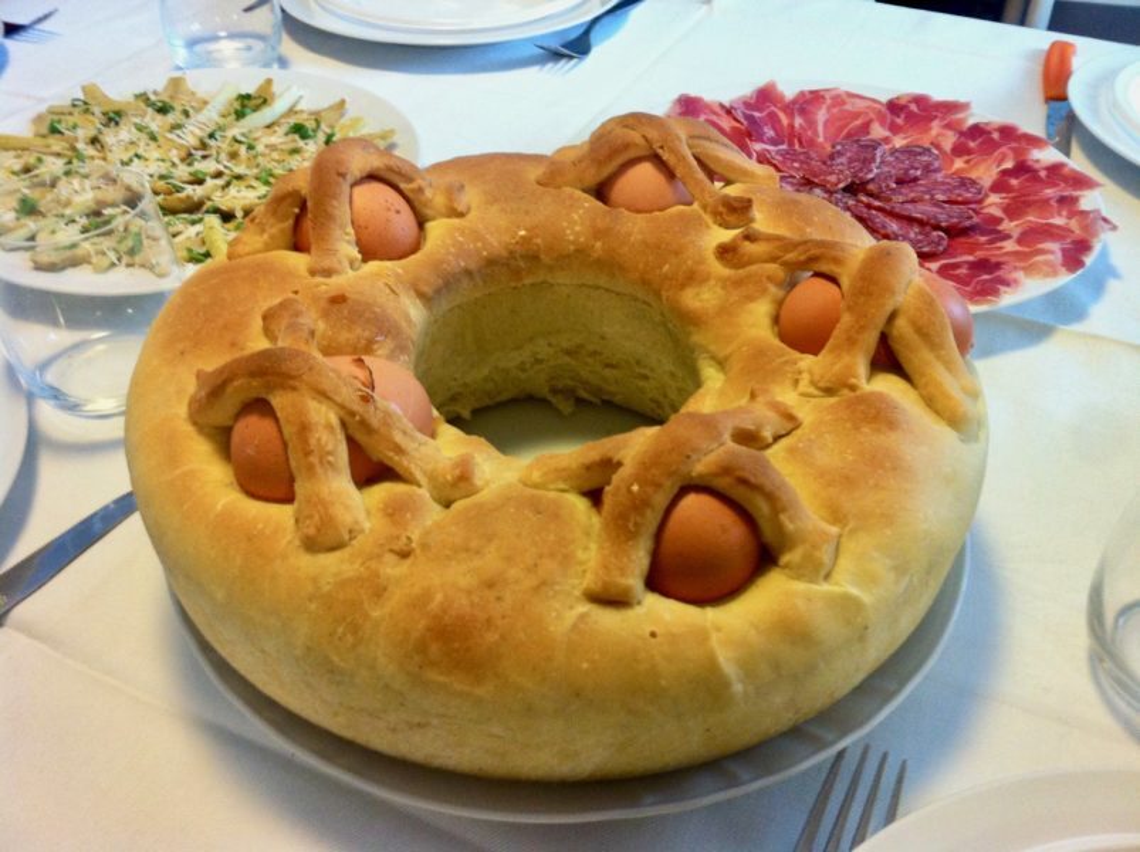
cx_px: 570
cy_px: 426
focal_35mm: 35
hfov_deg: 52.7
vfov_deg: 40.6
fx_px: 1151
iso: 160
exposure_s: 1/17
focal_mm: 3.85
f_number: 2.8
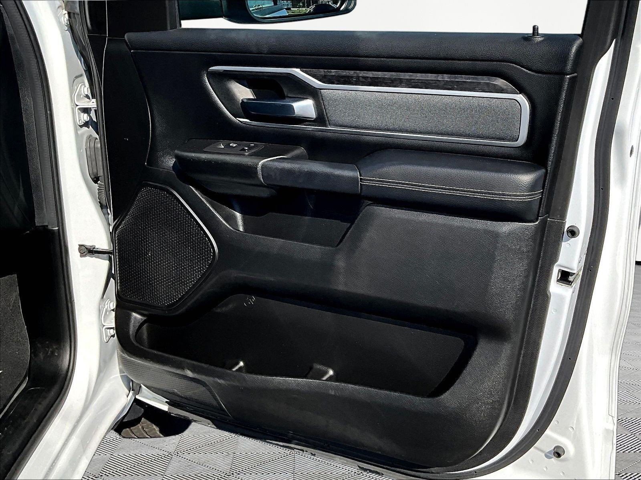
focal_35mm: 29
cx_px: 320
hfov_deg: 61.7
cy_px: 240
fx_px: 537
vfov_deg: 48.2
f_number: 1.8
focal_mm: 3
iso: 25
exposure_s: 1/1098
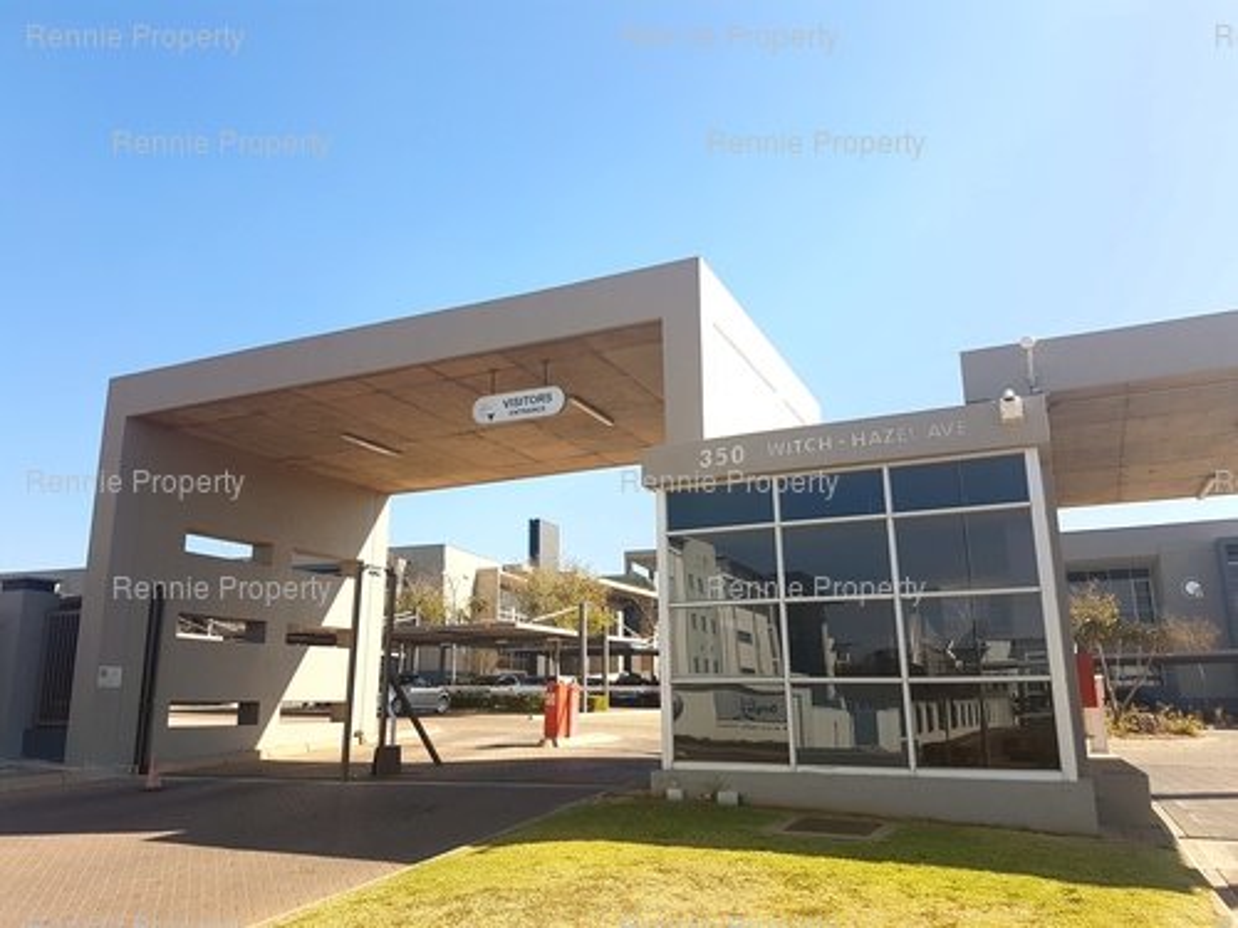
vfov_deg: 53.1
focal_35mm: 26
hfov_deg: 67.3
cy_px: 464
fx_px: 930
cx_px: 619
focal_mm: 4.2
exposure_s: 1/1112
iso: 40
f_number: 1.7
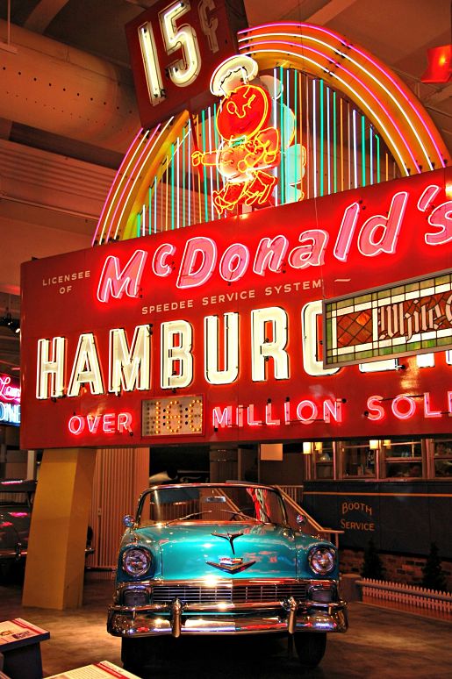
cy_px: 340
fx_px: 792
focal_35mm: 42
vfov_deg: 46.4
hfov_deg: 31.9
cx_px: 226
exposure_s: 1/80
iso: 400
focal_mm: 28
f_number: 4.5
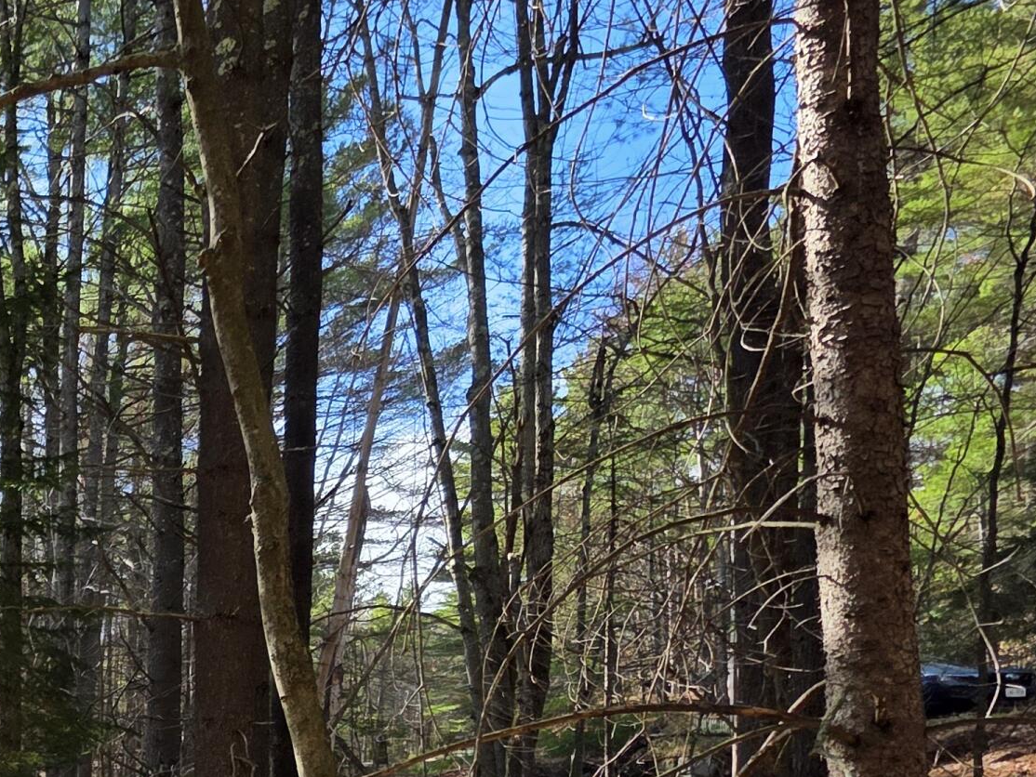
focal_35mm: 35
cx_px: -271
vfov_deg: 35.7
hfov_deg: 36.8
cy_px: 823
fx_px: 1048
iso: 40
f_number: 1.9
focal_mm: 2.2
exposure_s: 1/629
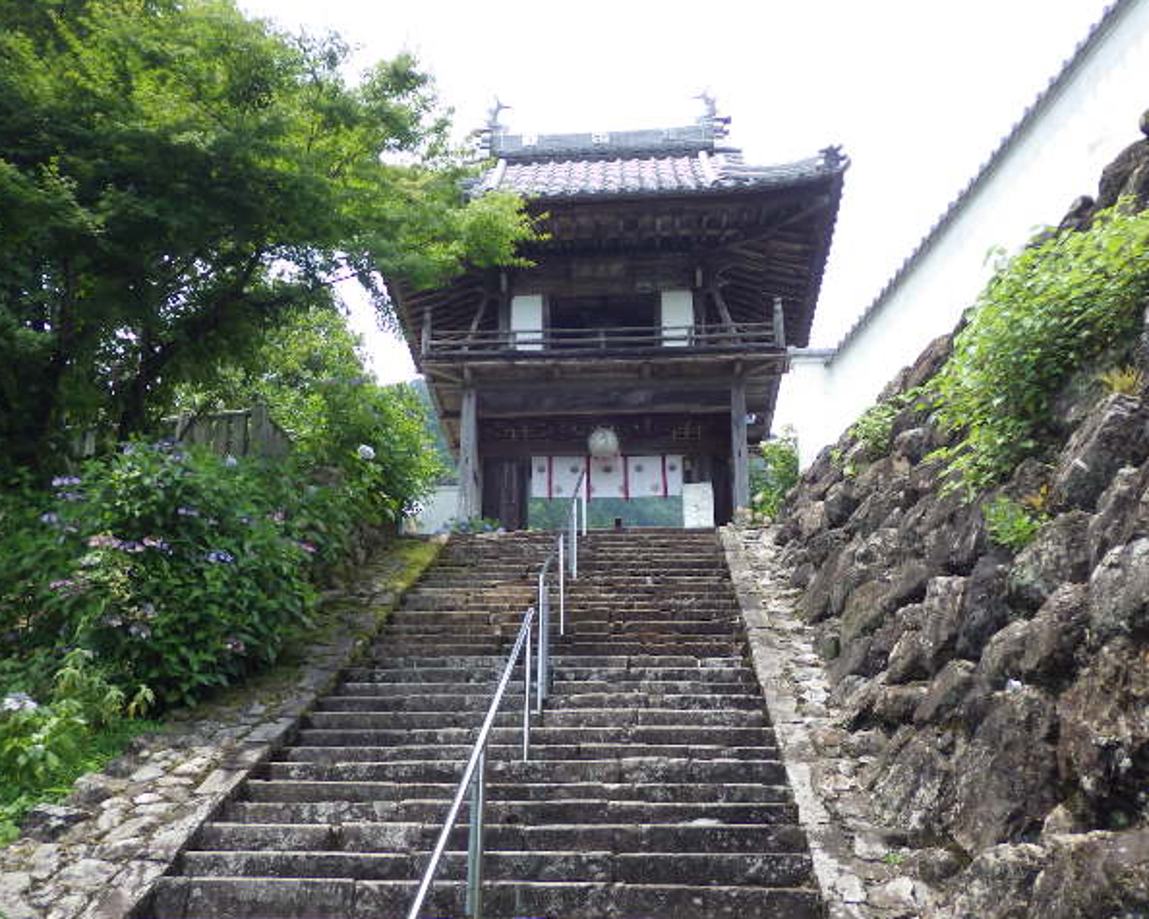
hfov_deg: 44.8
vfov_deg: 36.5
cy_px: 457
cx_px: 545
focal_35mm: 41
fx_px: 1394
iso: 125
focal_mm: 6.9
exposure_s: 1/400
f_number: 3.7
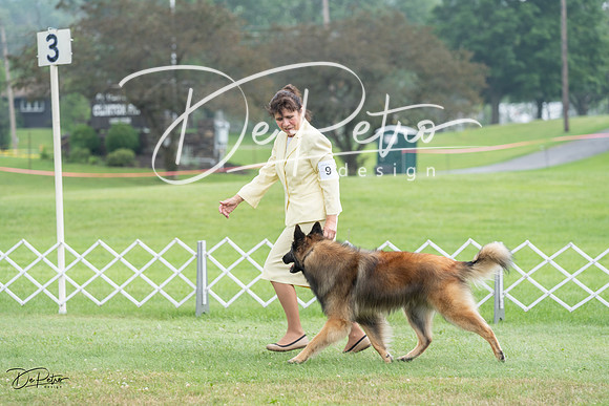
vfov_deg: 9.8
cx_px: 304
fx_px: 2369
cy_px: 203
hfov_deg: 14.7
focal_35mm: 140
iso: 400
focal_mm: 140
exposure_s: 1/400
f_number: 4.5
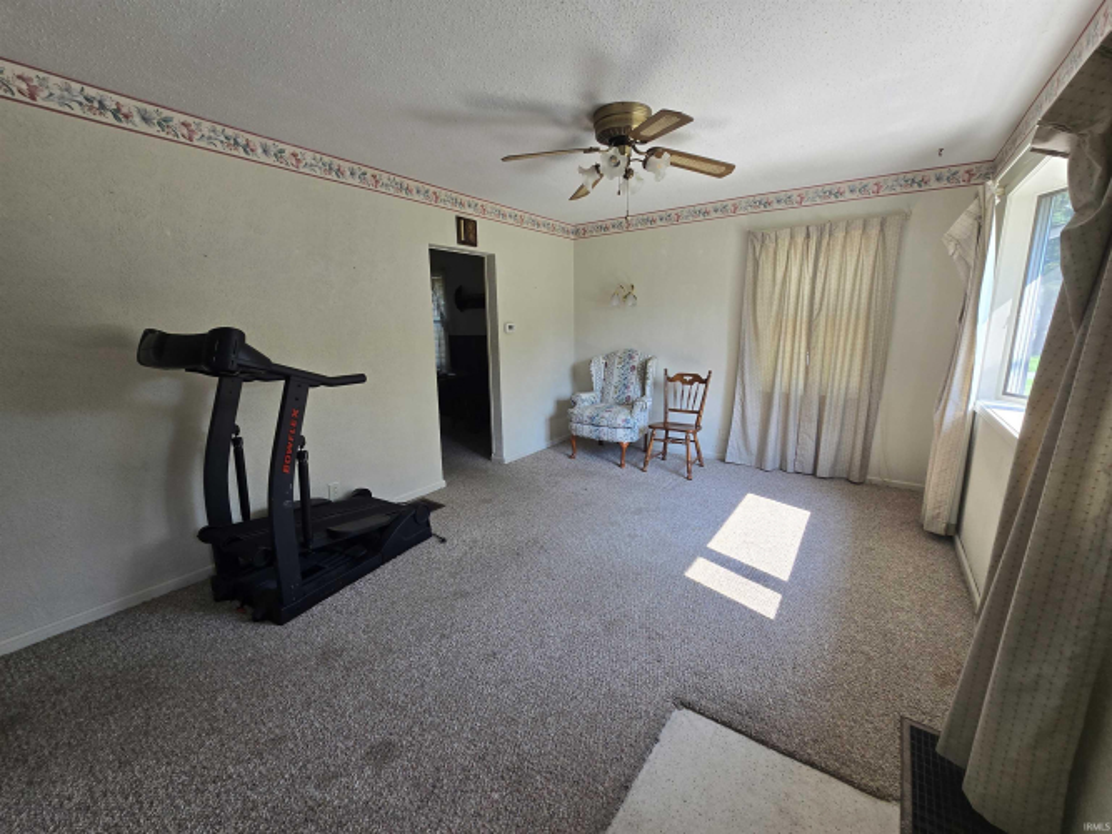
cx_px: 556
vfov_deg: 89.9
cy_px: 417
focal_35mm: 13
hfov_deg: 106.2
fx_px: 418
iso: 50
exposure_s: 1/120
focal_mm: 2.2
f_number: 2.2
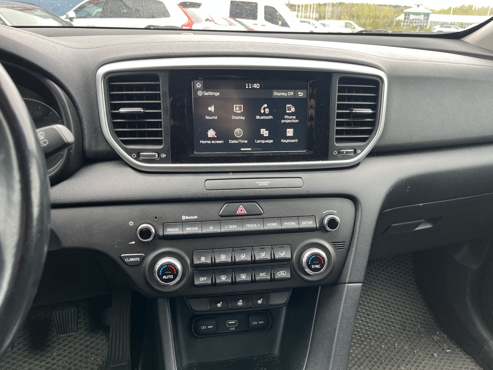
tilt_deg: -24.4
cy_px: 185
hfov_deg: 67.3
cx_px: 246
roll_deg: -1.6
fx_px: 370
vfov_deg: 53.1
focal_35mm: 26
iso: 100
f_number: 1.6
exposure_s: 1/122
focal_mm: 5.1
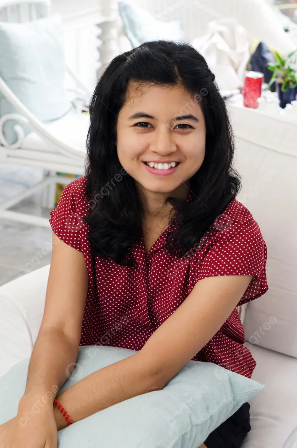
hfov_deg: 18.1
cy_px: 224
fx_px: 932
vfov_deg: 27.0
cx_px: 148
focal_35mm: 75
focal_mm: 50
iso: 320
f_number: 5
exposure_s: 1/80
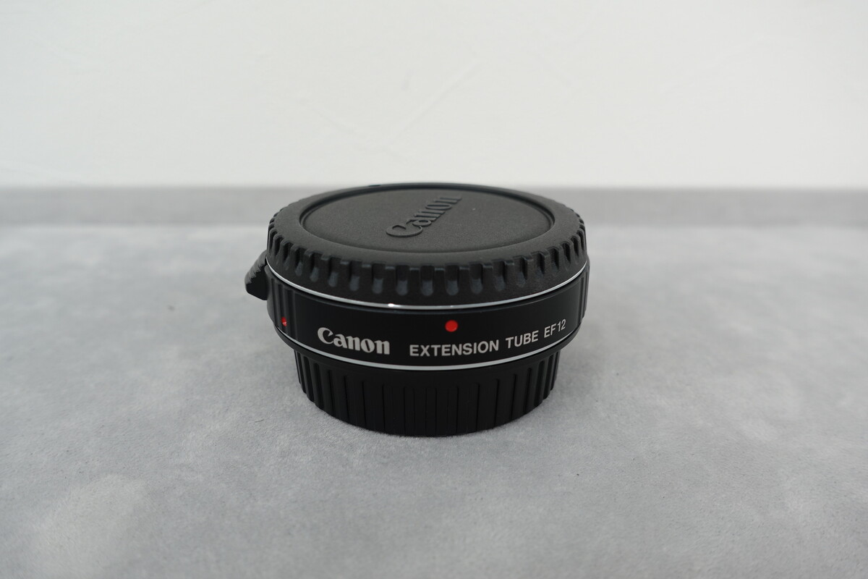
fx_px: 723
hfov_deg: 61.9
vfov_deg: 43.6
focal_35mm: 30
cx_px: 434
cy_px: 290
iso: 125
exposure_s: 1/30
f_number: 3.5
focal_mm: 11
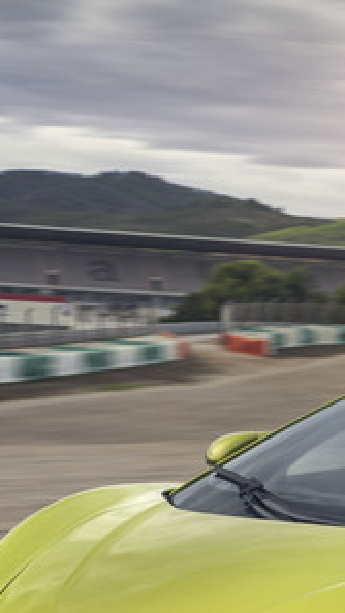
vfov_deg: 14.7
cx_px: 506
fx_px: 2343
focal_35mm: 144
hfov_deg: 8.3
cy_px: 623
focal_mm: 34
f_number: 9
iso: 100
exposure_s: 1/25
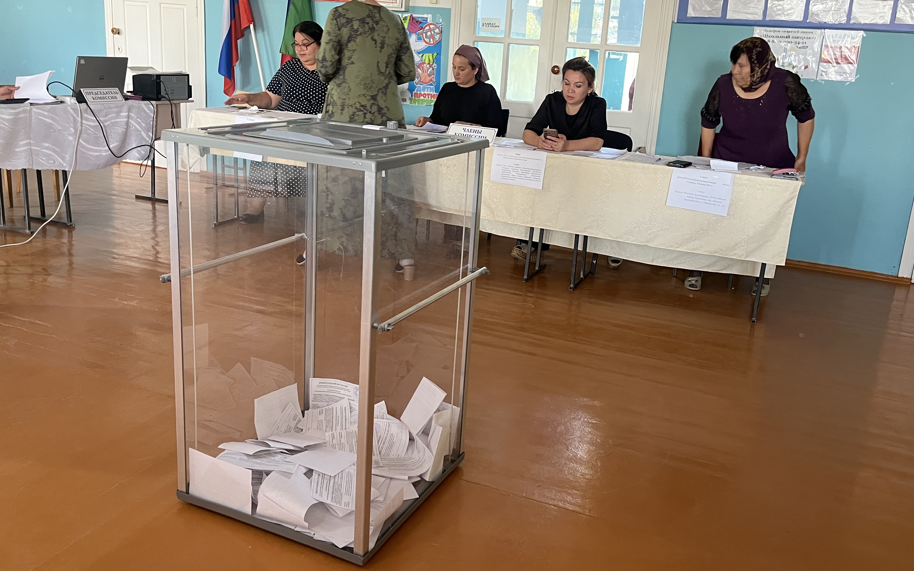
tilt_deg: -14.4
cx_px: 484
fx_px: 772
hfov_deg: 61.2
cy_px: 243
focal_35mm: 31
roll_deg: -4.3
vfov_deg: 40.5
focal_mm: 5.1
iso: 200
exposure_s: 1/60
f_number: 1.6
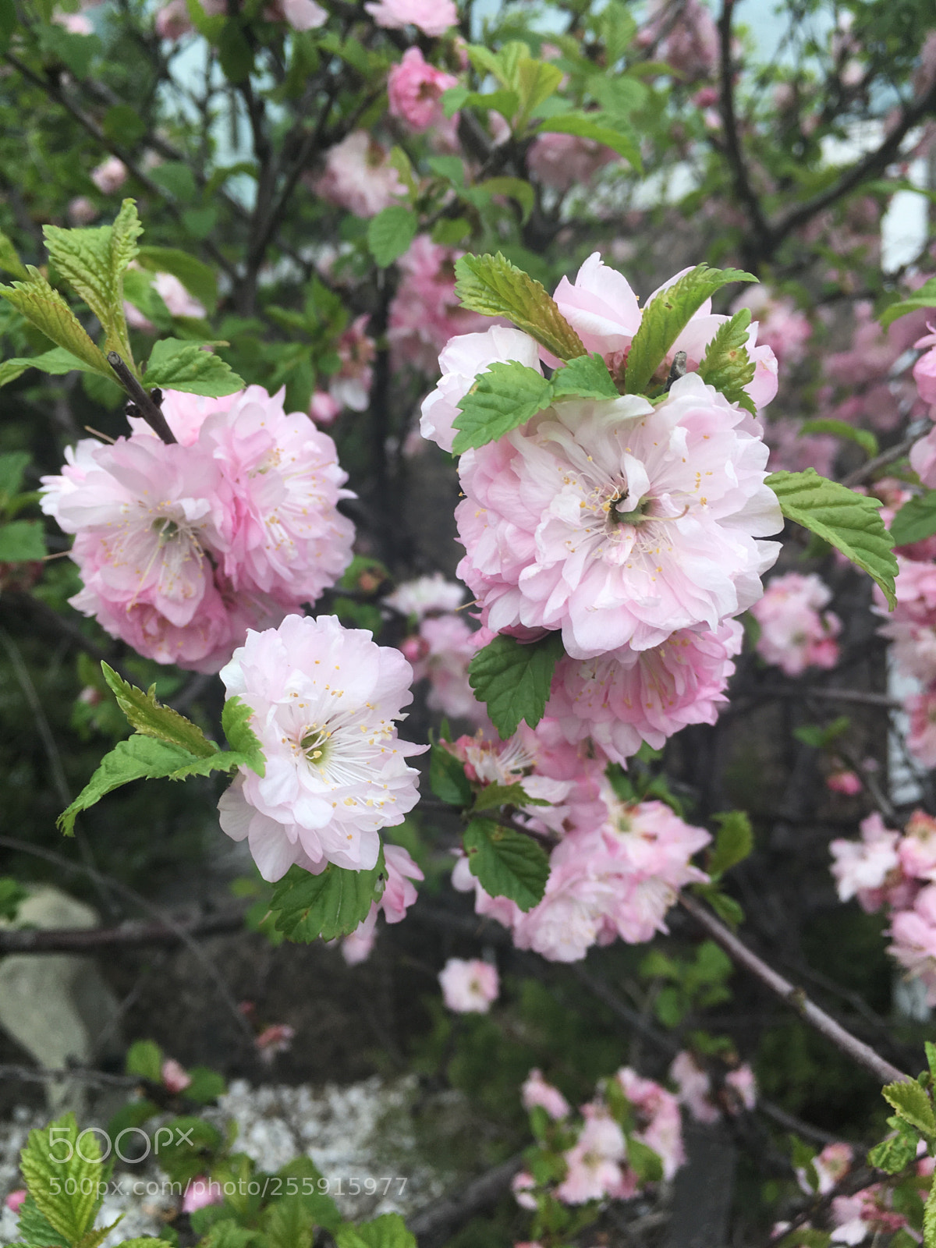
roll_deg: +4.3
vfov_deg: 61.7
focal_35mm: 29
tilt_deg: -8.0
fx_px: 1046
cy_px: 624
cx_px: 468
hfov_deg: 48.2
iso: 25
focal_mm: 4.15
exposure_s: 1/140
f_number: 2.2
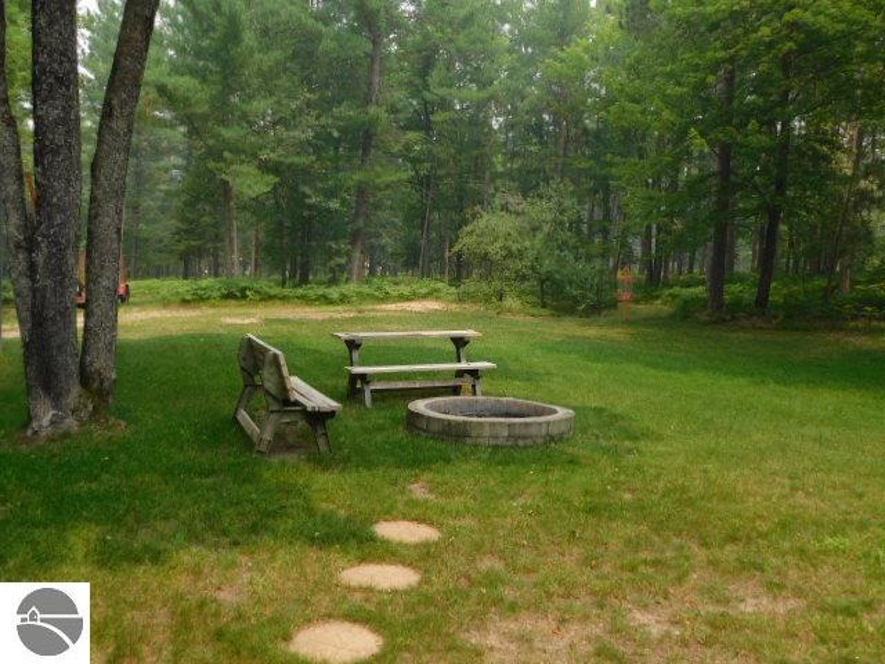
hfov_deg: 60.0
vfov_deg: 46.8
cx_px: 442
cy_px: 332
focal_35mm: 30
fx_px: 767
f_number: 3.2
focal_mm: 5.3
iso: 125
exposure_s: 1/640
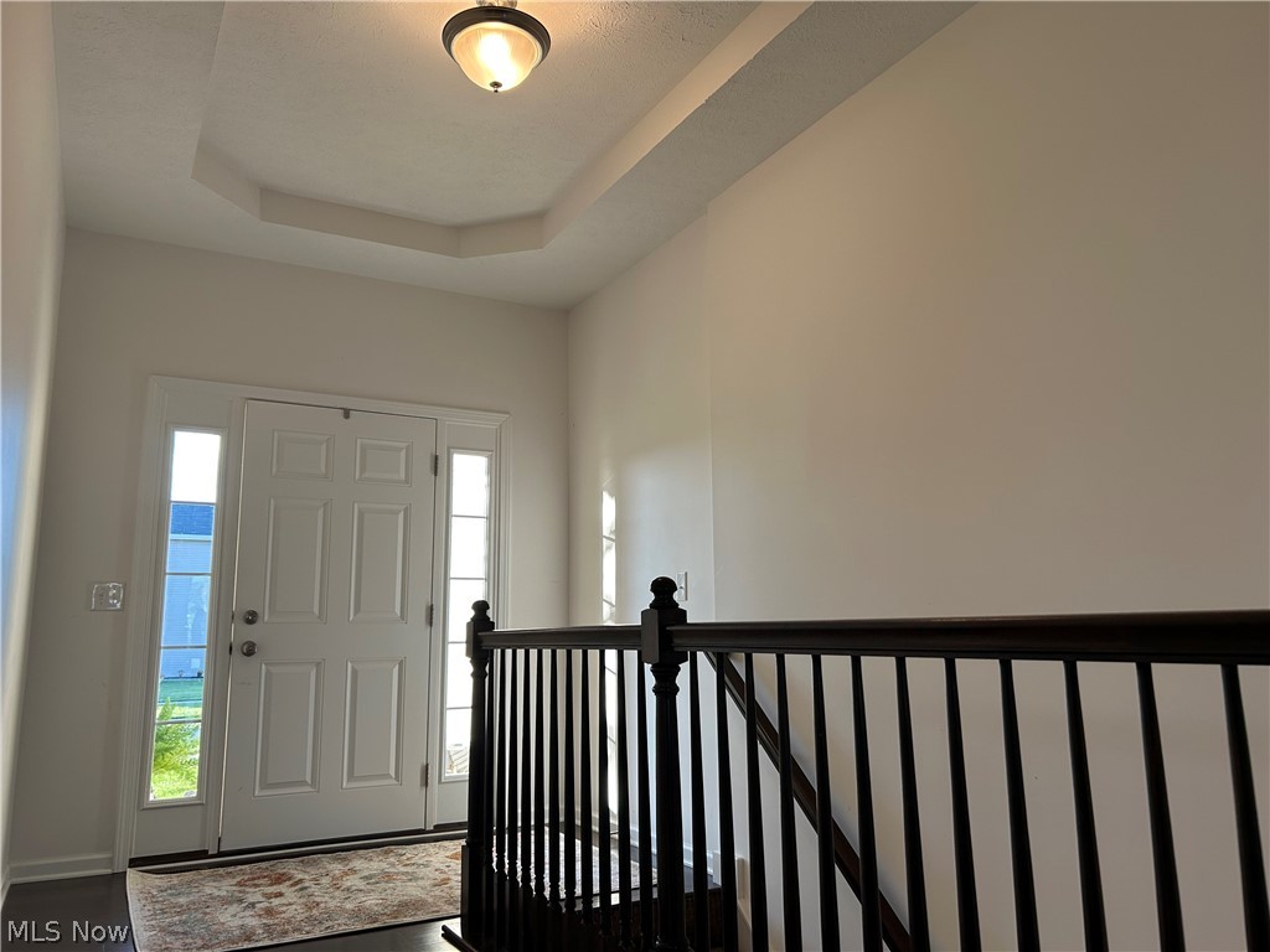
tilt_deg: +9.5
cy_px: 476
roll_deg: +1.1
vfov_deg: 53.1
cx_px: 635
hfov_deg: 67.3
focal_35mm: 26
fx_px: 954
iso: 80
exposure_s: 1/125
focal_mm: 5.7
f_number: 1.5
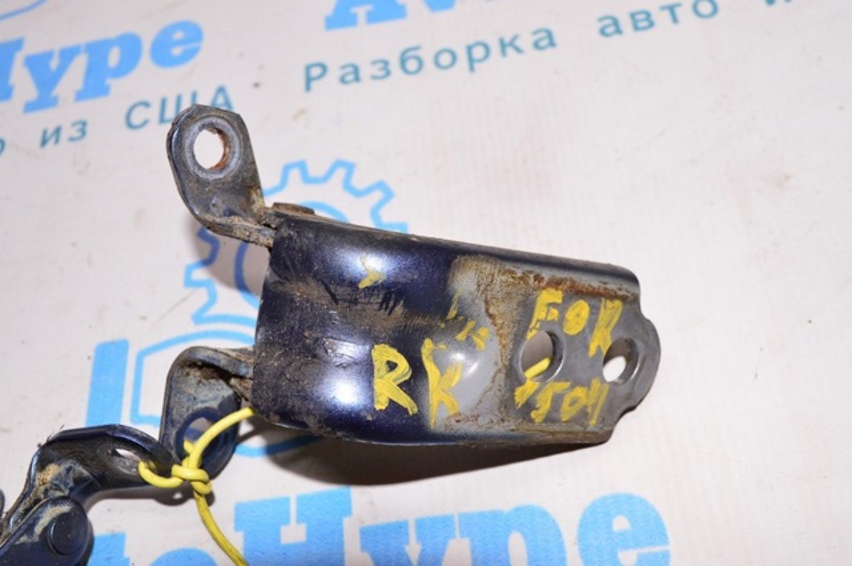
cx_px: 426
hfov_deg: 53.2
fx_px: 851
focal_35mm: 36
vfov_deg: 36.8
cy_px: 283
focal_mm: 24
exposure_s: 1/160
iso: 1600
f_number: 8
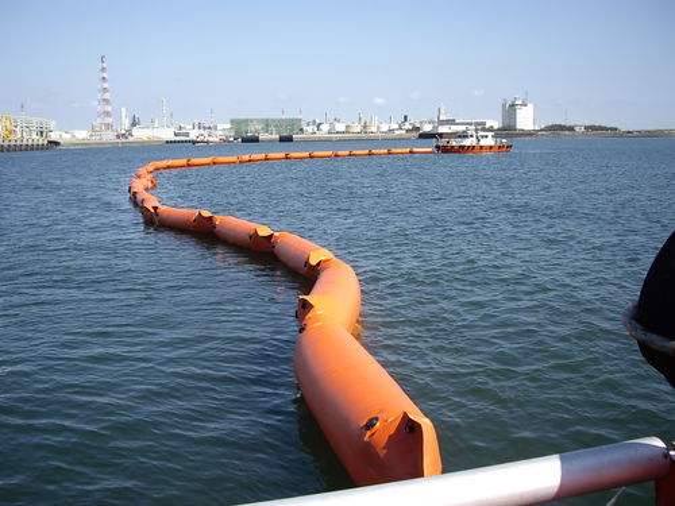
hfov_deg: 49.0
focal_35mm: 38
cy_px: 253
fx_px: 741
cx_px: 338
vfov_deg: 37.7
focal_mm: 7.9
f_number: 8
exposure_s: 1/100
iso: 64
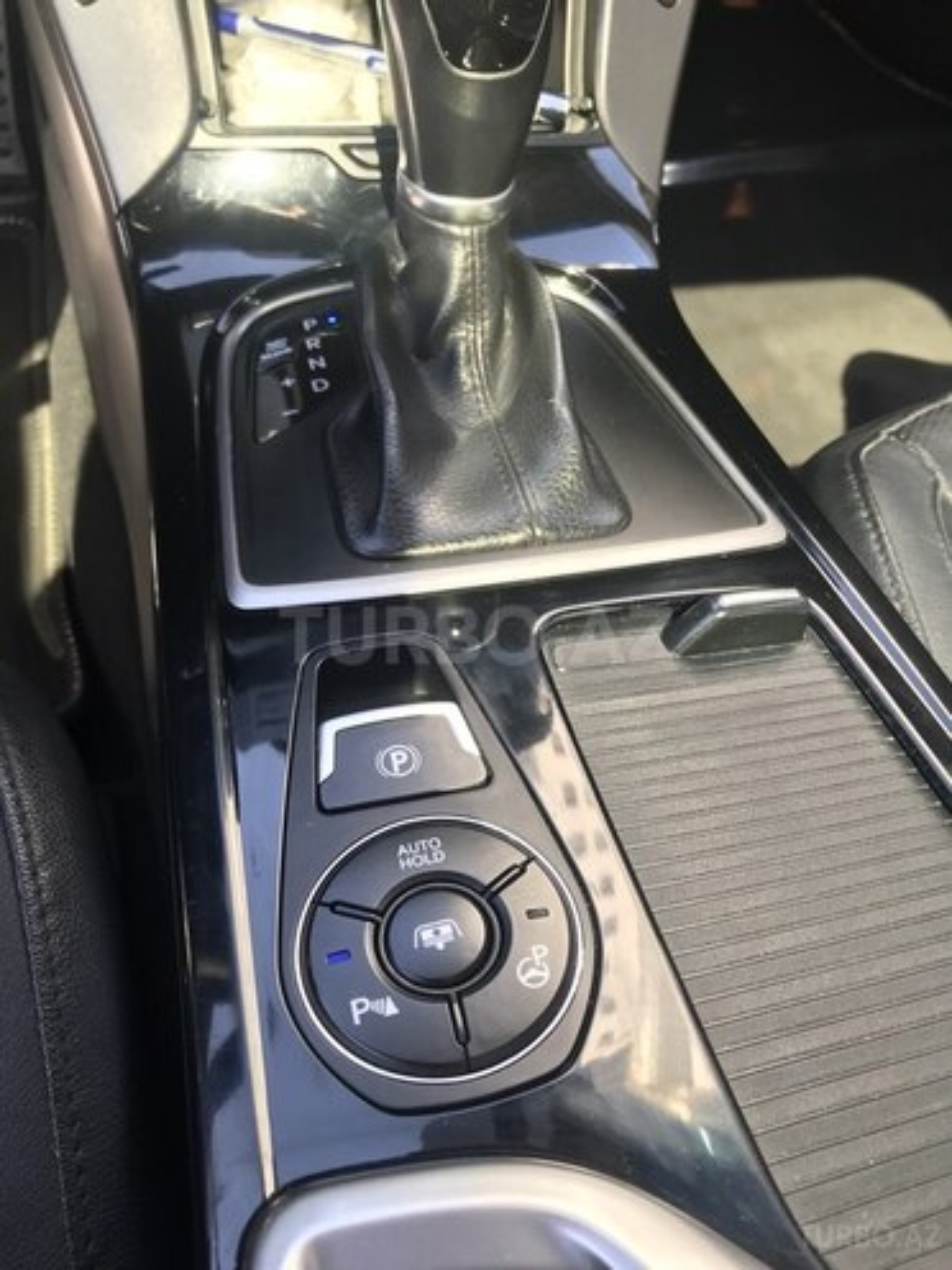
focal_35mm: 28
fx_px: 1027
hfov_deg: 49.7
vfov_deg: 63.4
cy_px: 635
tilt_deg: -56.5
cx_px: 476
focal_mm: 3.99
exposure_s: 1/90
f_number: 1.8
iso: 32
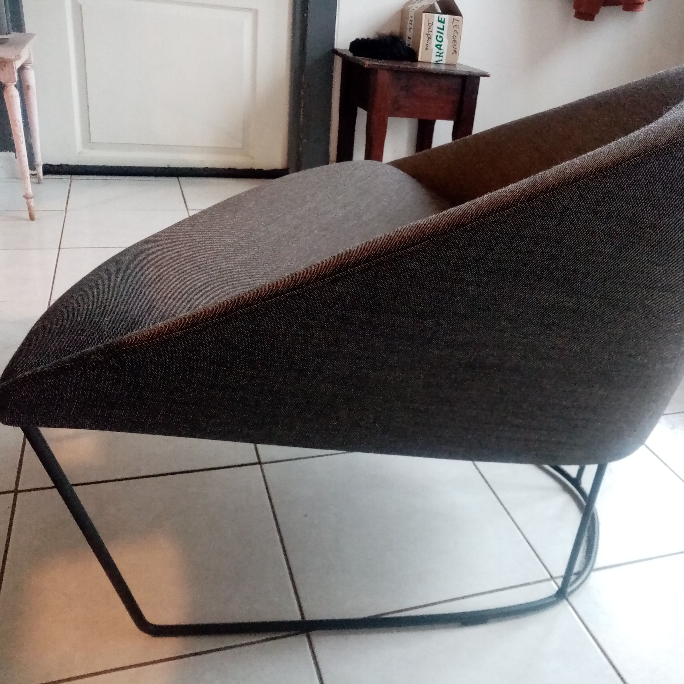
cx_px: 423
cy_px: 341
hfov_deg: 52.0
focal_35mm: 31
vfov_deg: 52.5
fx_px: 693
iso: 682
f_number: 1.8
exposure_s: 1/25
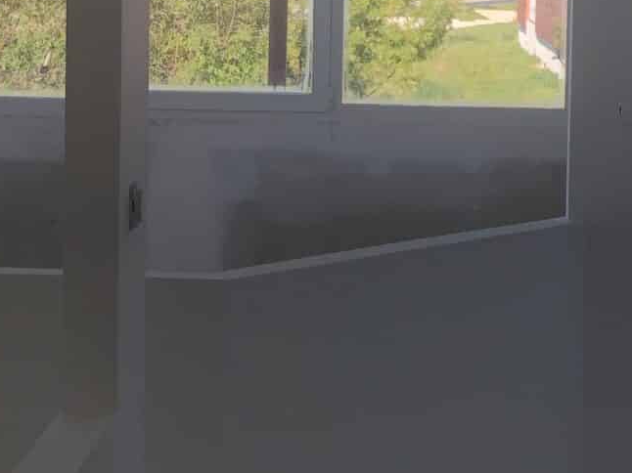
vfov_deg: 13.3
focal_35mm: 111
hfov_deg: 17.7
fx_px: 2026
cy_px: 79
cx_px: 223
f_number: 1.8
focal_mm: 3.99
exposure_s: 1/239
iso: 20
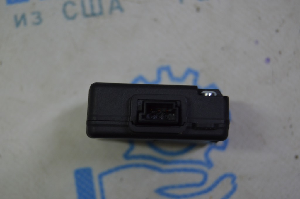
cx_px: 150
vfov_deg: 16.5
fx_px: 687
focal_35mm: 82
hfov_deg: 24.6
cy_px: 100
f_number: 5.6
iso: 640
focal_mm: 55
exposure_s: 1/60
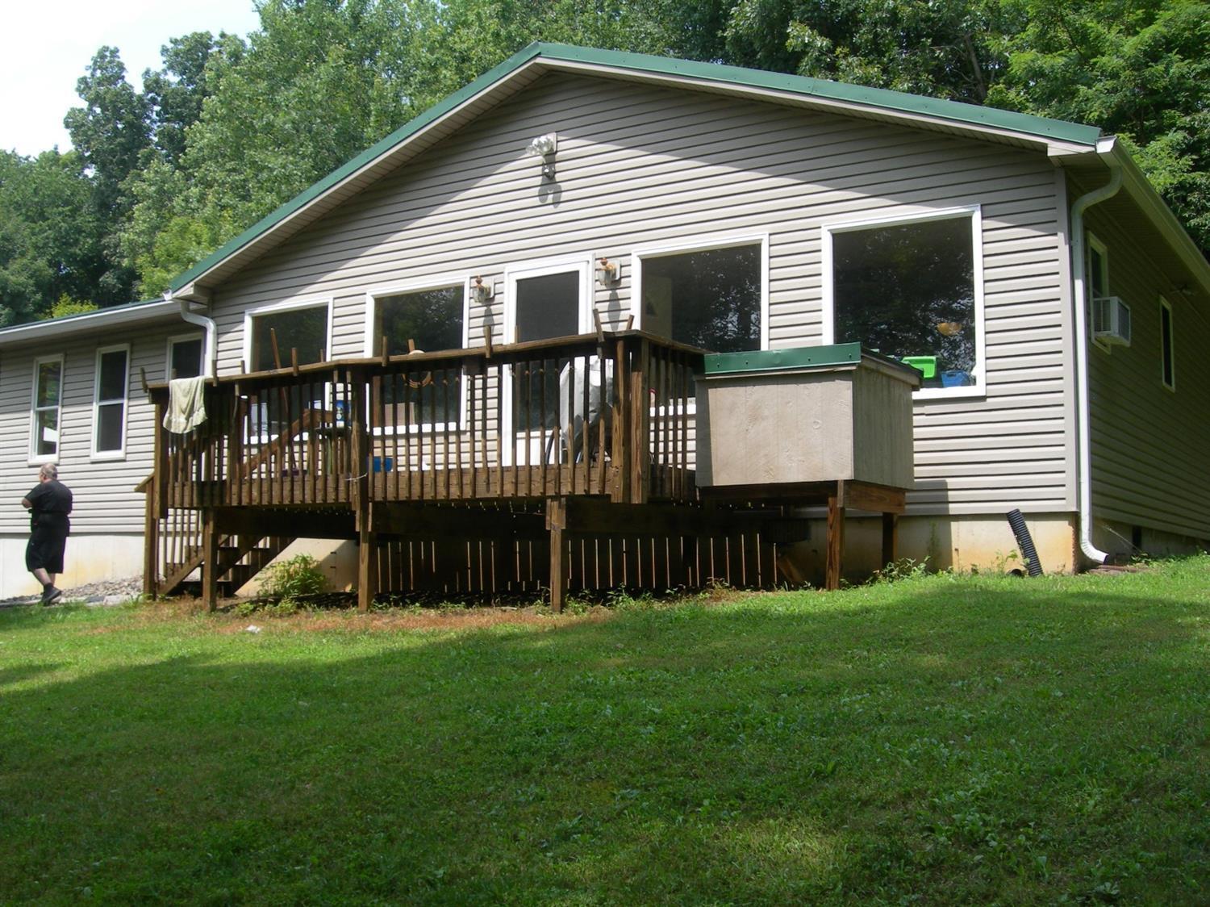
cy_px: 454
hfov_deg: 49.0
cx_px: 605
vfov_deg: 37.7
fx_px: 1328
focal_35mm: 38
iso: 50
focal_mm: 7.8
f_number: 4.8
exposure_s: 1/177
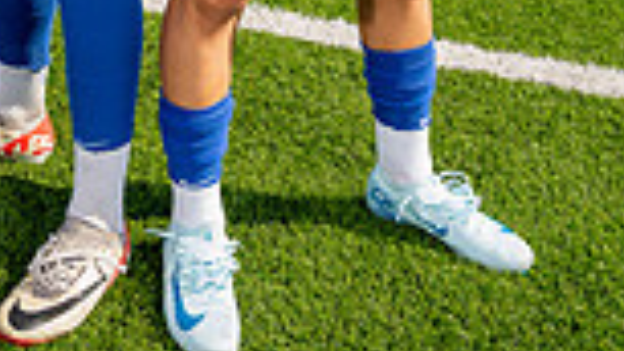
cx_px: 122
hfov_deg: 28.0
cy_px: -453
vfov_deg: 13.0
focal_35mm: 74
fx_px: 1224
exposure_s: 1/125
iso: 50
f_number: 7.1
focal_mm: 24
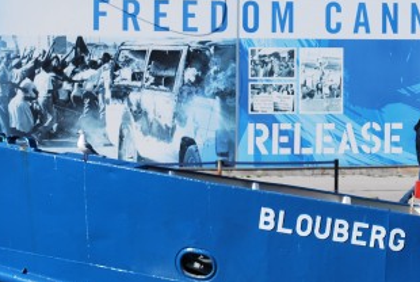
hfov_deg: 11.5
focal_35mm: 174
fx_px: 2037
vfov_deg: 7.9
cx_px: 530
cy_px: 58
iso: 100
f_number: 9
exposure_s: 1/320
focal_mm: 45
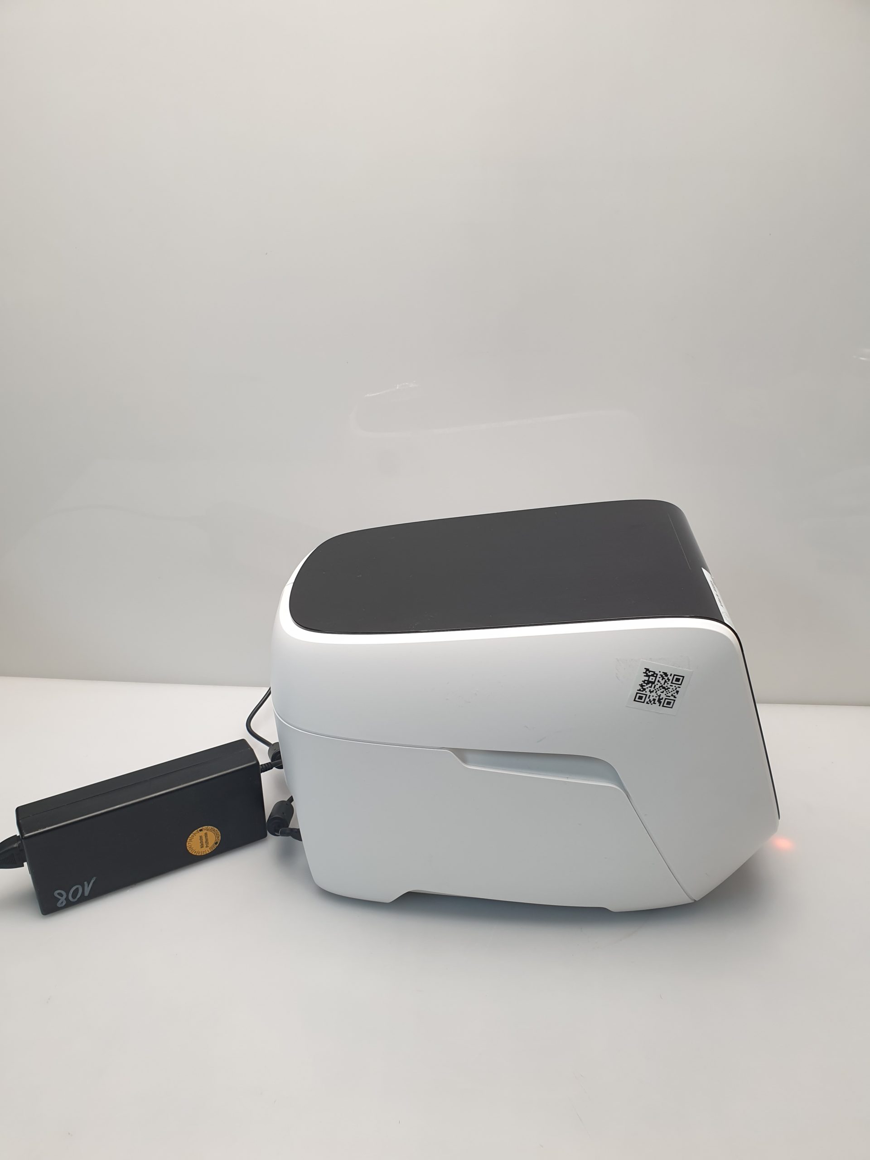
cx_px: 435
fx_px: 871
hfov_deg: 53.1
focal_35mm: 26
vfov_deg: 67.3
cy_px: 580
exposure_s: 1/50
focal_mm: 4.3
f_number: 2.4
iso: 80
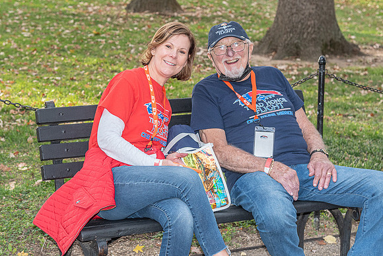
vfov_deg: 16.8
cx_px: 158
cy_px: 80
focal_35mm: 81
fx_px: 865
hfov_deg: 24.9
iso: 500
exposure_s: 1/250
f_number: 4.5
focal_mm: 50
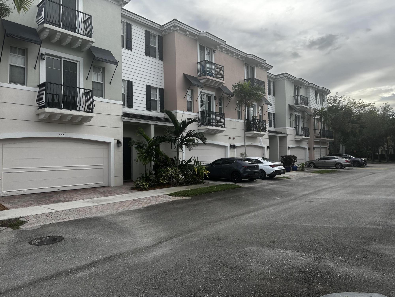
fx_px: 274
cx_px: 198
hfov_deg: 71.6
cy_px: 148
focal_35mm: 24
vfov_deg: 56.8
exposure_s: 1/745
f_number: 1.78
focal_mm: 6.86
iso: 80
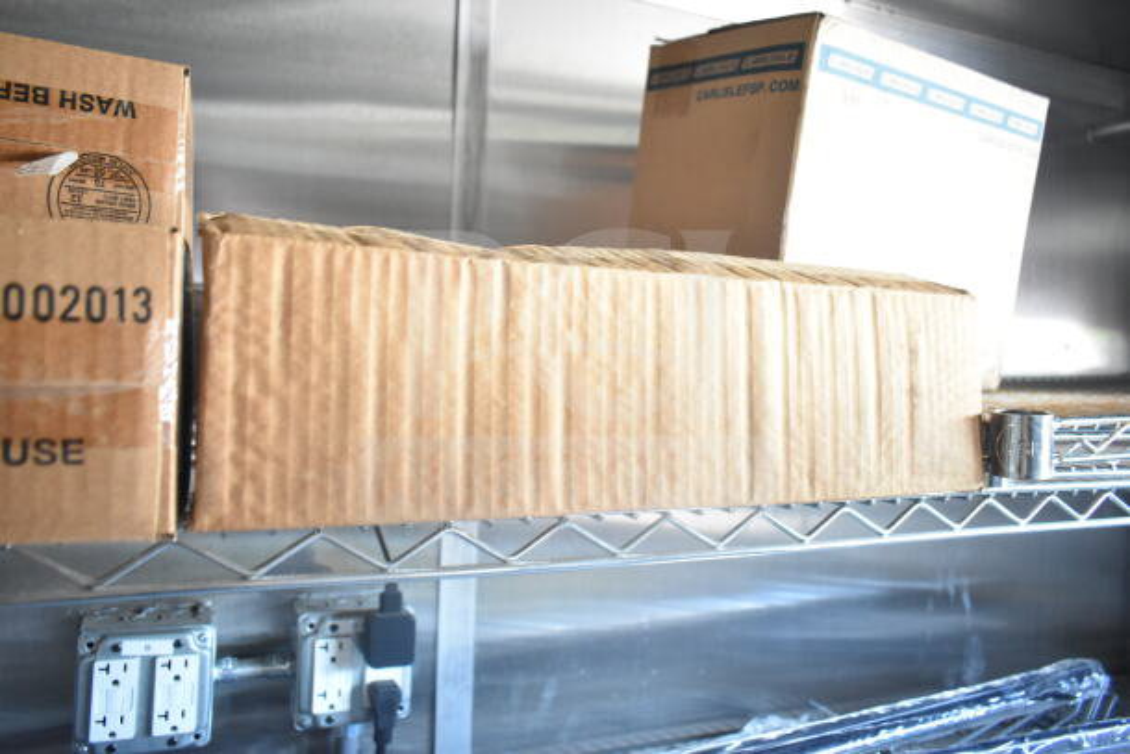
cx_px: 565
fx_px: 848
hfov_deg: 67.4
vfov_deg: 48.0
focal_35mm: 27
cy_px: 377
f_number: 3.5
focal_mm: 18
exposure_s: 1/30
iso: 3200
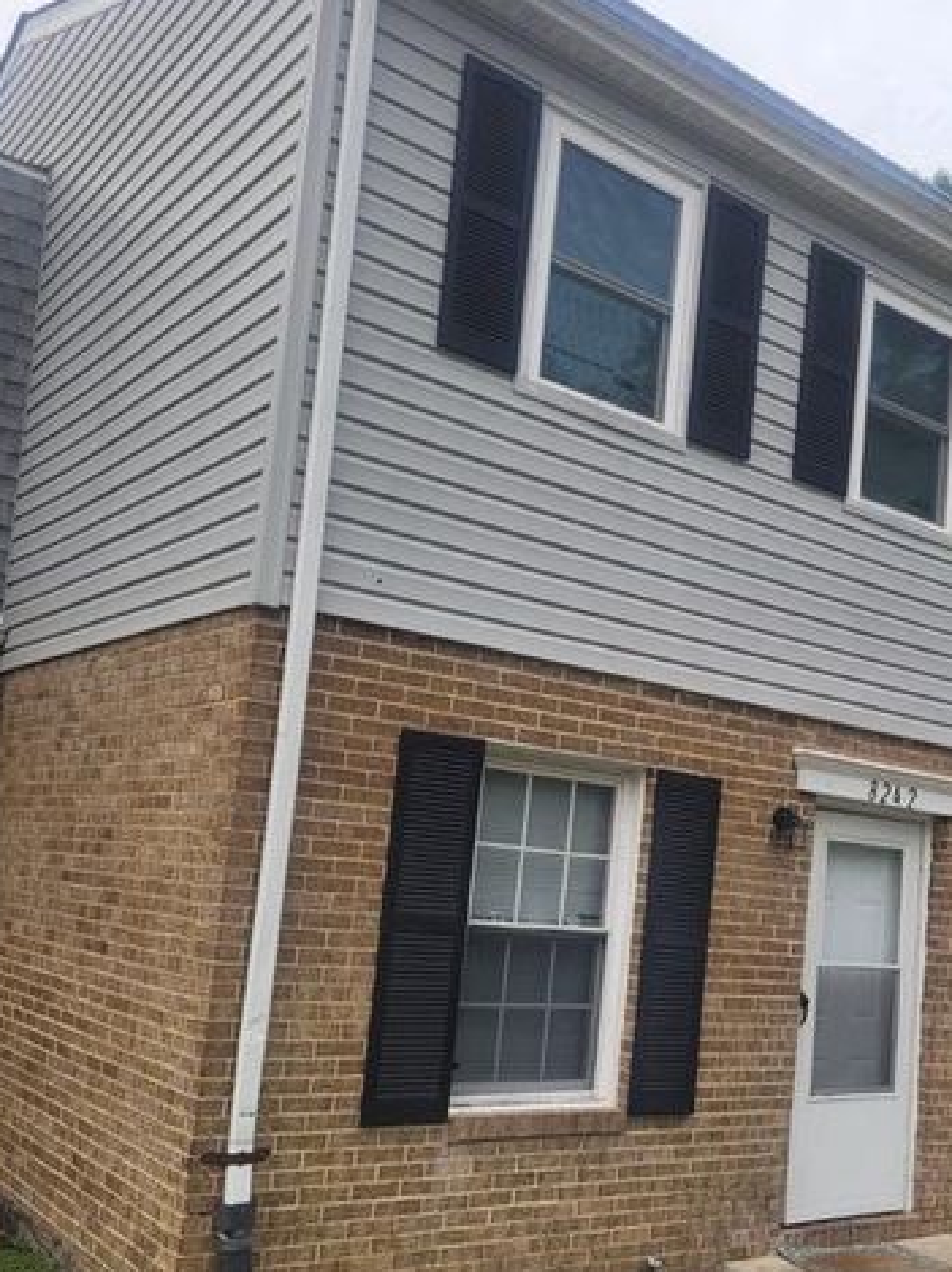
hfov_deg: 38.1
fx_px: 1359
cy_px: 772
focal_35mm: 37
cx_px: 648
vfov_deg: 49.8
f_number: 1.8
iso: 40
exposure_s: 1/290
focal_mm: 5.4
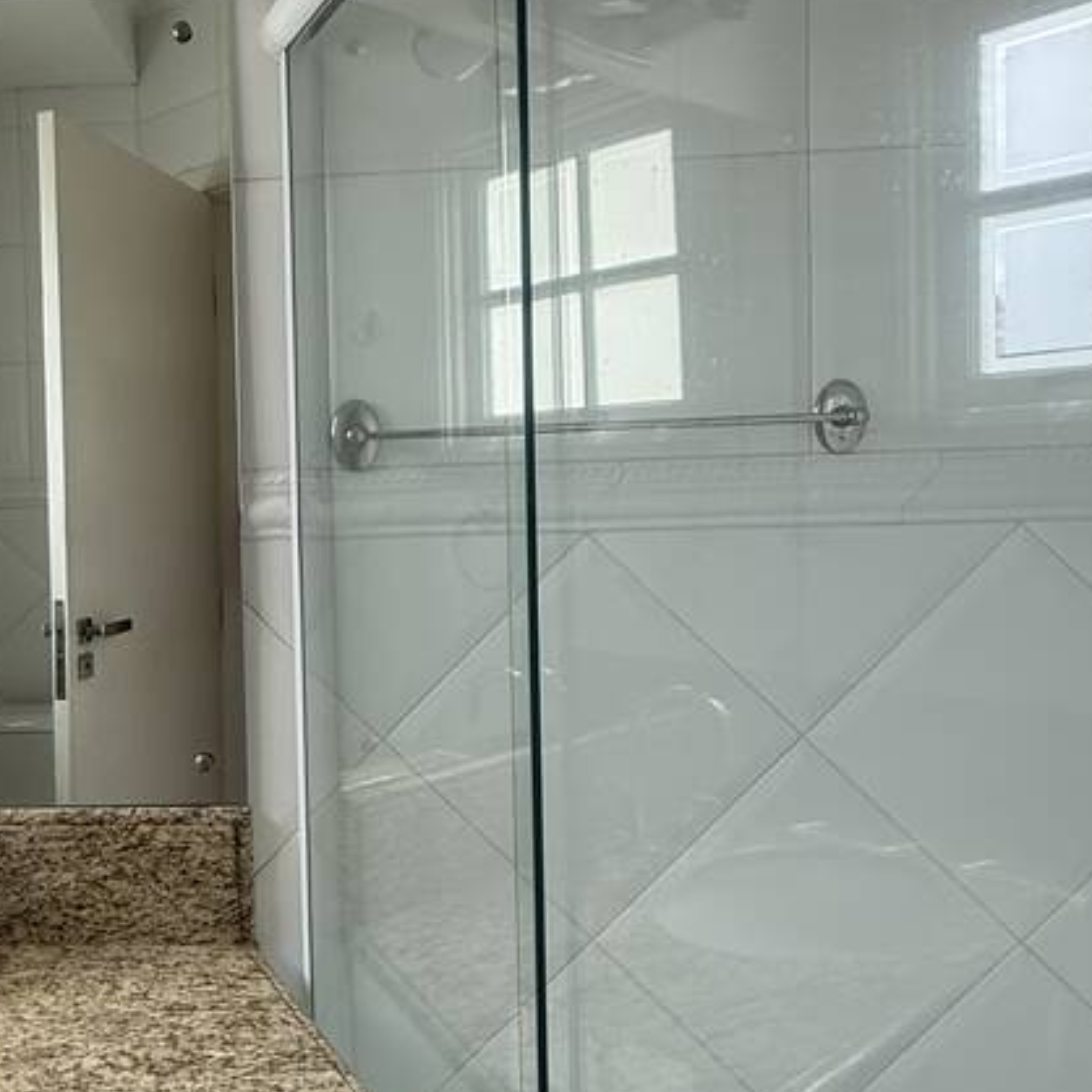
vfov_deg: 51.1
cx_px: 266
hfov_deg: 49.0
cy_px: 536
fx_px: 1142
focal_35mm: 32
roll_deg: +1.5
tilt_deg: -1.1
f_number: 2.2
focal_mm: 2.22
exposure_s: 1/99
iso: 100
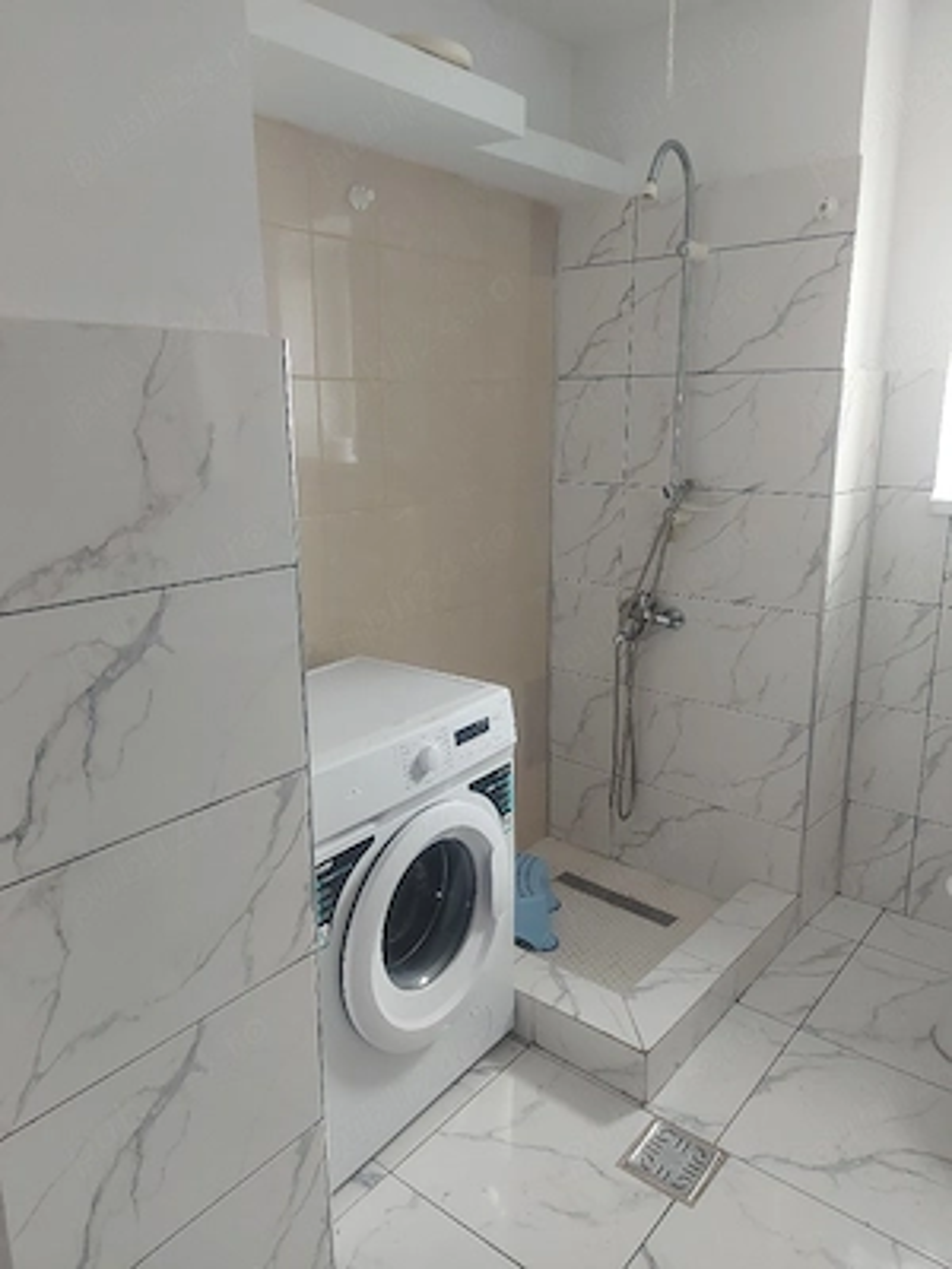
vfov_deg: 71.6
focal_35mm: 24
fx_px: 880
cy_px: 634
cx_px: 476
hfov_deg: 56.8
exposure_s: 1/50
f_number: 1.8
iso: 200
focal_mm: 5.23
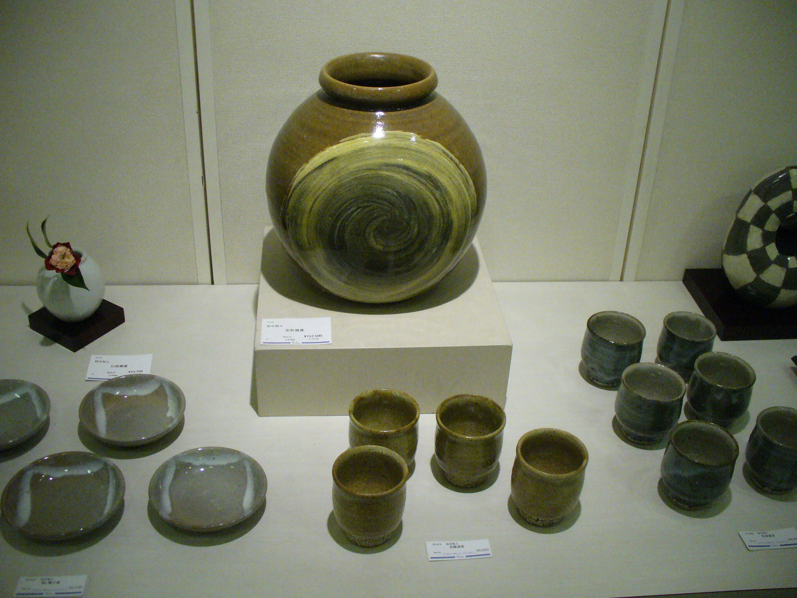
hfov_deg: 50.1
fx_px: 852
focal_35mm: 37
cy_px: 299
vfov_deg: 38.7
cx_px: 398
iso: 400
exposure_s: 1/250
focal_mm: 6.1
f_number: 2.8
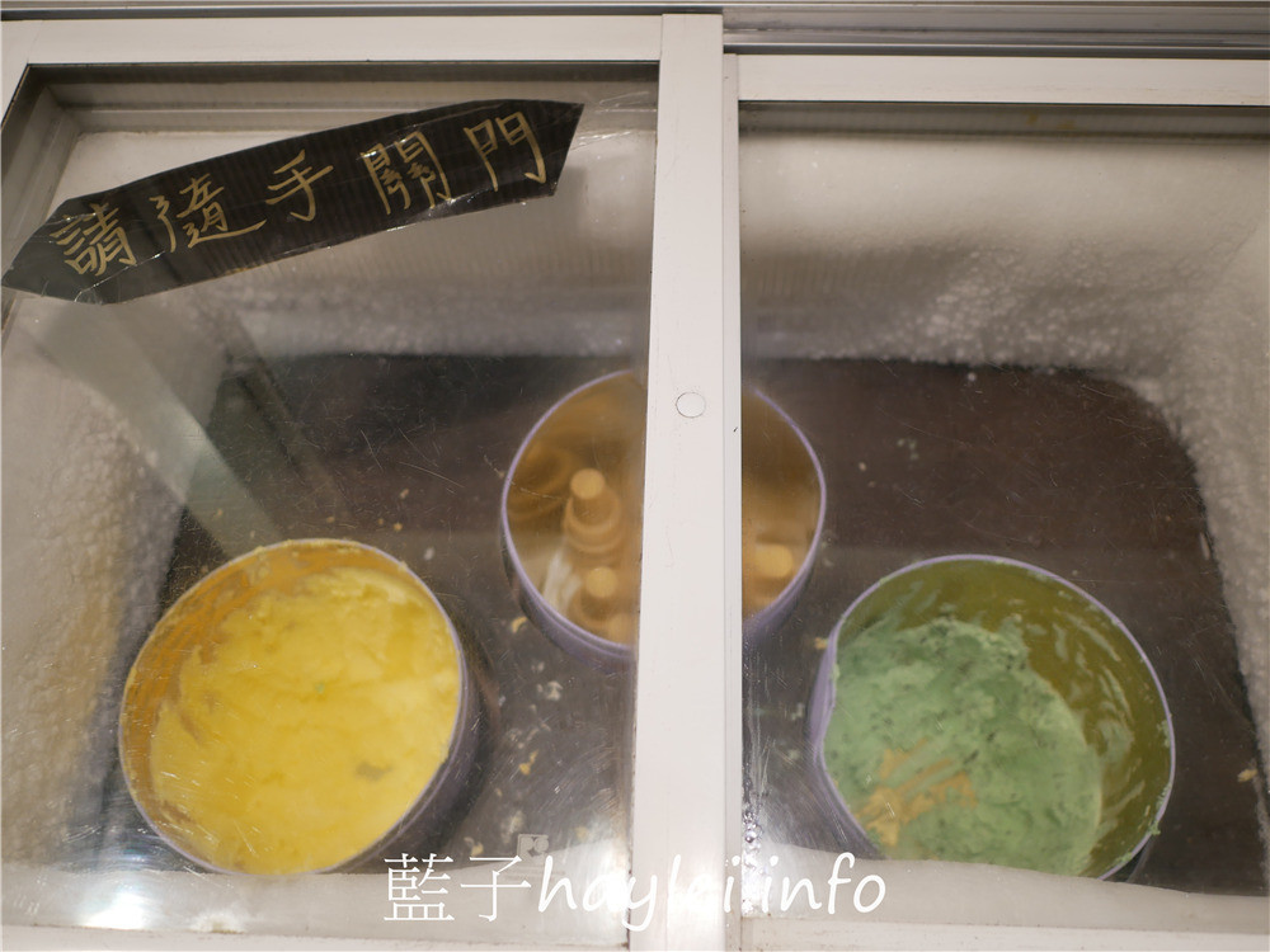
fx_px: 1101
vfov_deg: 46.8
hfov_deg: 60.0
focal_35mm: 30
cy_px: 476
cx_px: 635
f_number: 1.7
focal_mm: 15
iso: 200
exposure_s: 1/80
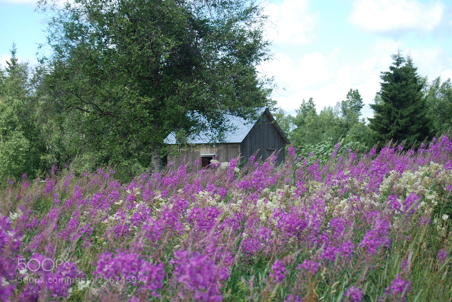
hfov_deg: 24.6
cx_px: 226
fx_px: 1037
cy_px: 151
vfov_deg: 16.6
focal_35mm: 82
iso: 100
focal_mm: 55
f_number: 5.6
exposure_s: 1/125
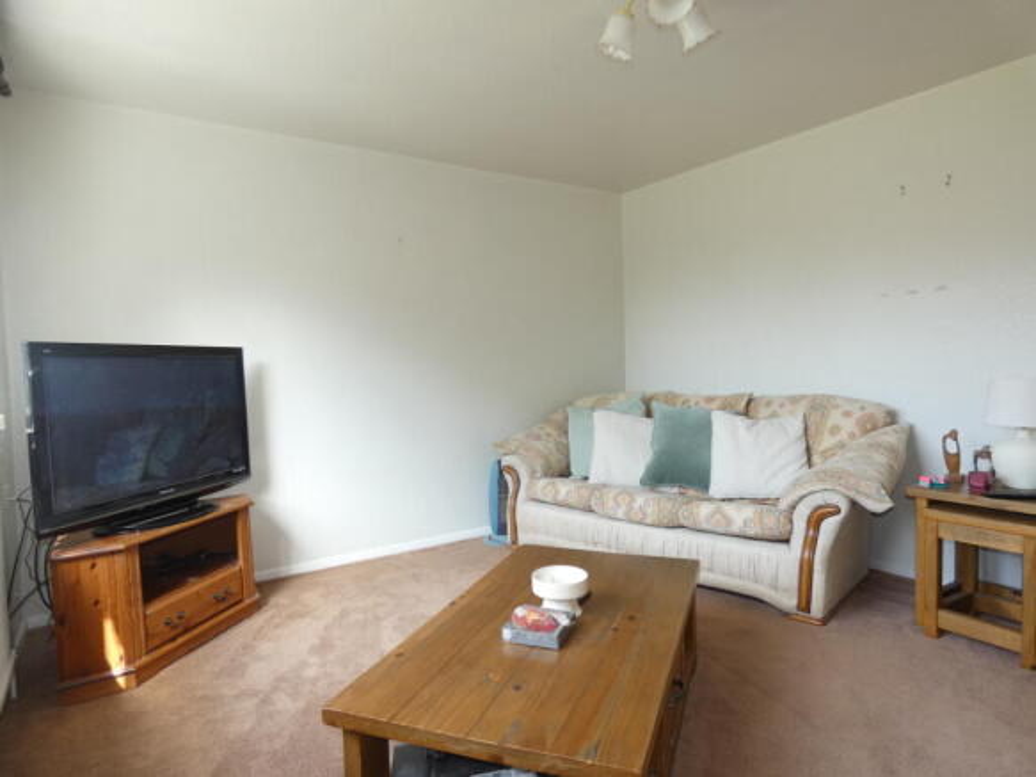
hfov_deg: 81.8
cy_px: 388
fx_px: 598
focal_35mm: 20
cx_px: 518
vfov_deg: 66.0
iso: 80
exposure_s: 1/30
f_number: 2.8
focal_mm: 3.6
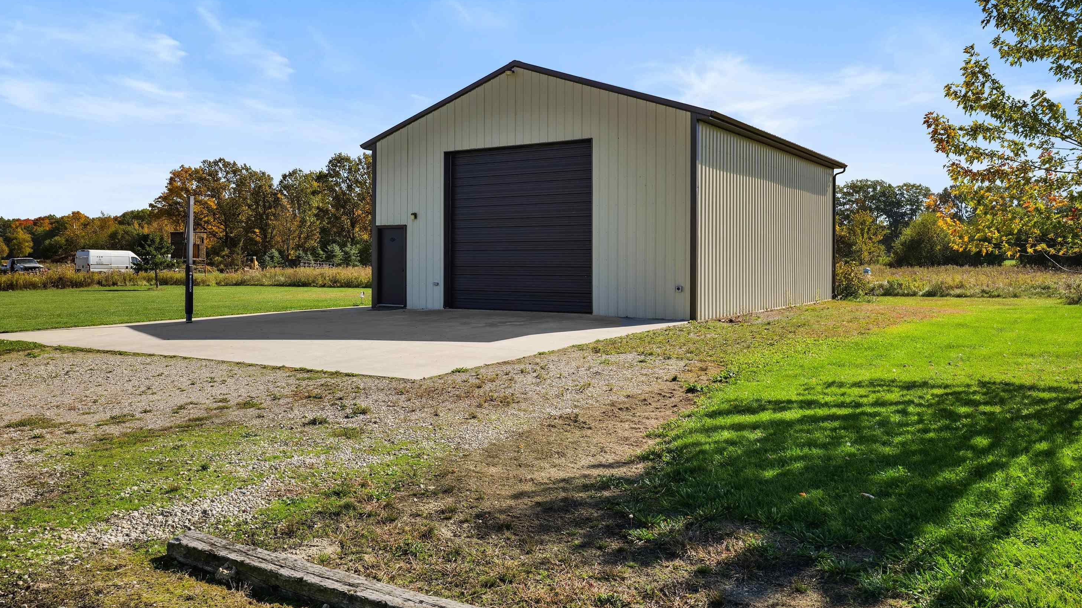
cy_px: 264
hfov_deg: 62.6
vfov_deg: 37.7
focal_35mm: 31
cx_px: 517
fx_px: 889
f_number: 7.1
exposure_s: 1/250
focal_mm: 28
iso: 100
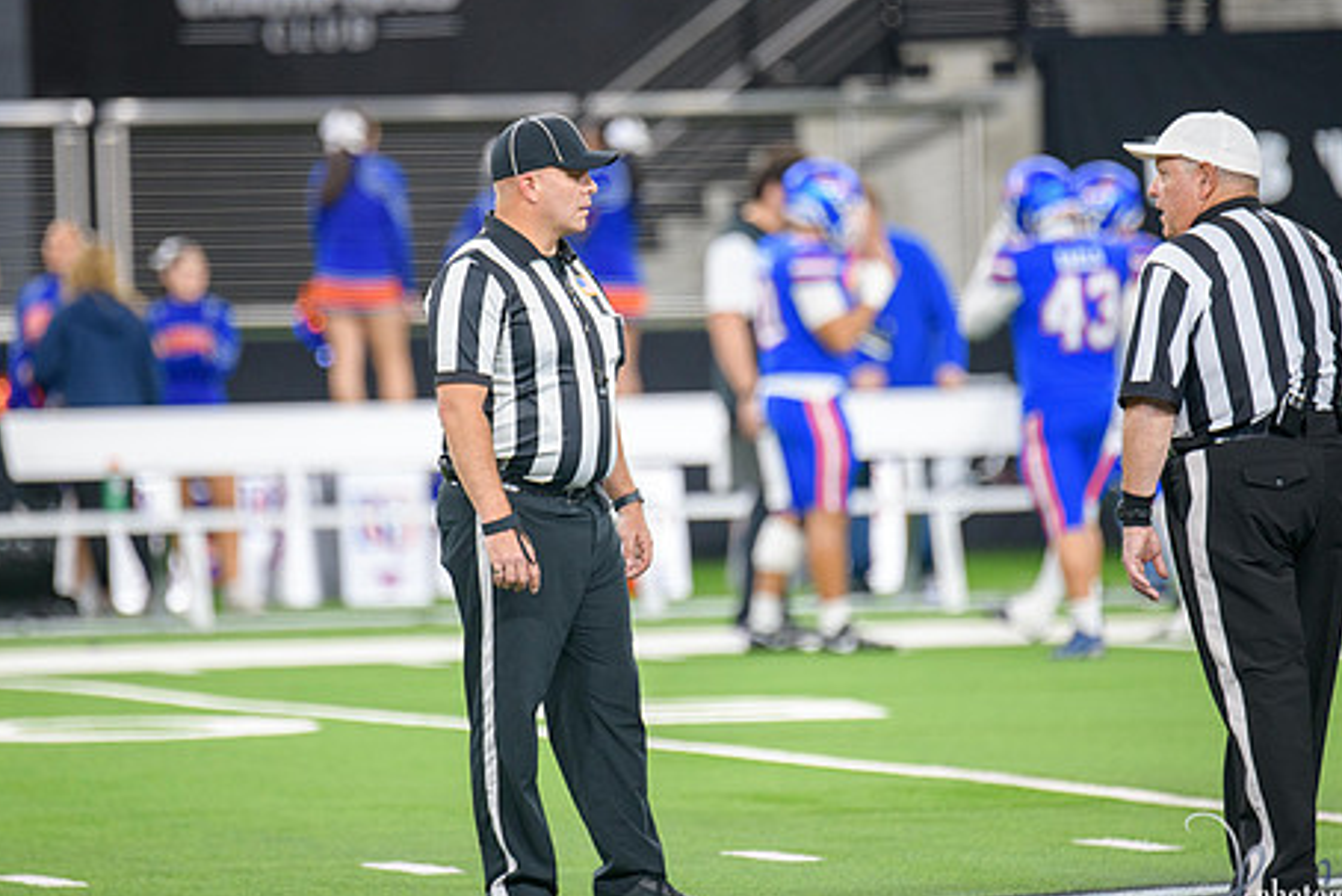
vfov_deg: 3.6
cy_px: 457
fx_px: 14281
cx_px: 644
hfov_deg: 5.4
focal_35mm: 383
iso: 1250
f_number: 2.8
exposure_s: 1/400
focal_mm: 300
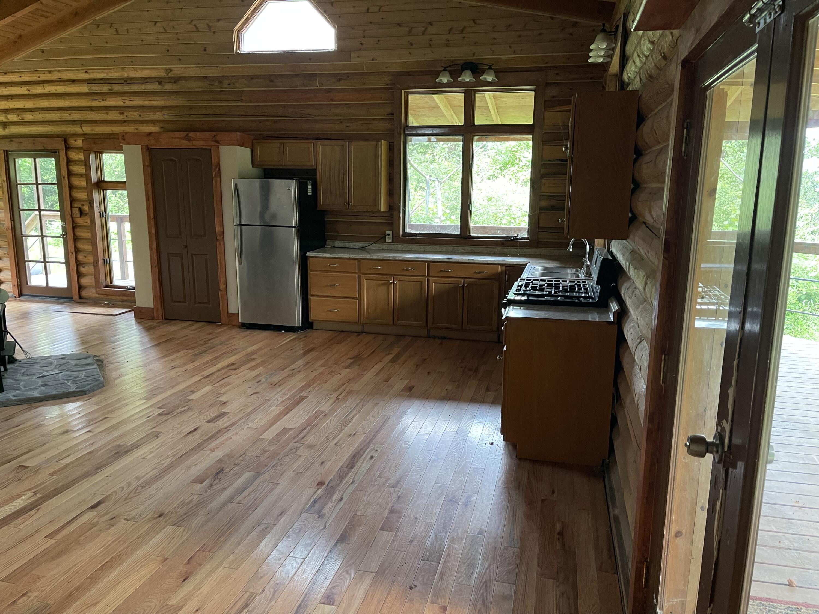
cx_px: 410
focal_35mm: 26
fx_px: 615
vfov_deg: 53.1
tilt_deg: -11.3
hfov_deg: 67.3
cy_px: 307
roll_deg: -1.3
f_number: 1.6
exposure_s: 1/57
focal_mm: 5.1
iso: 500
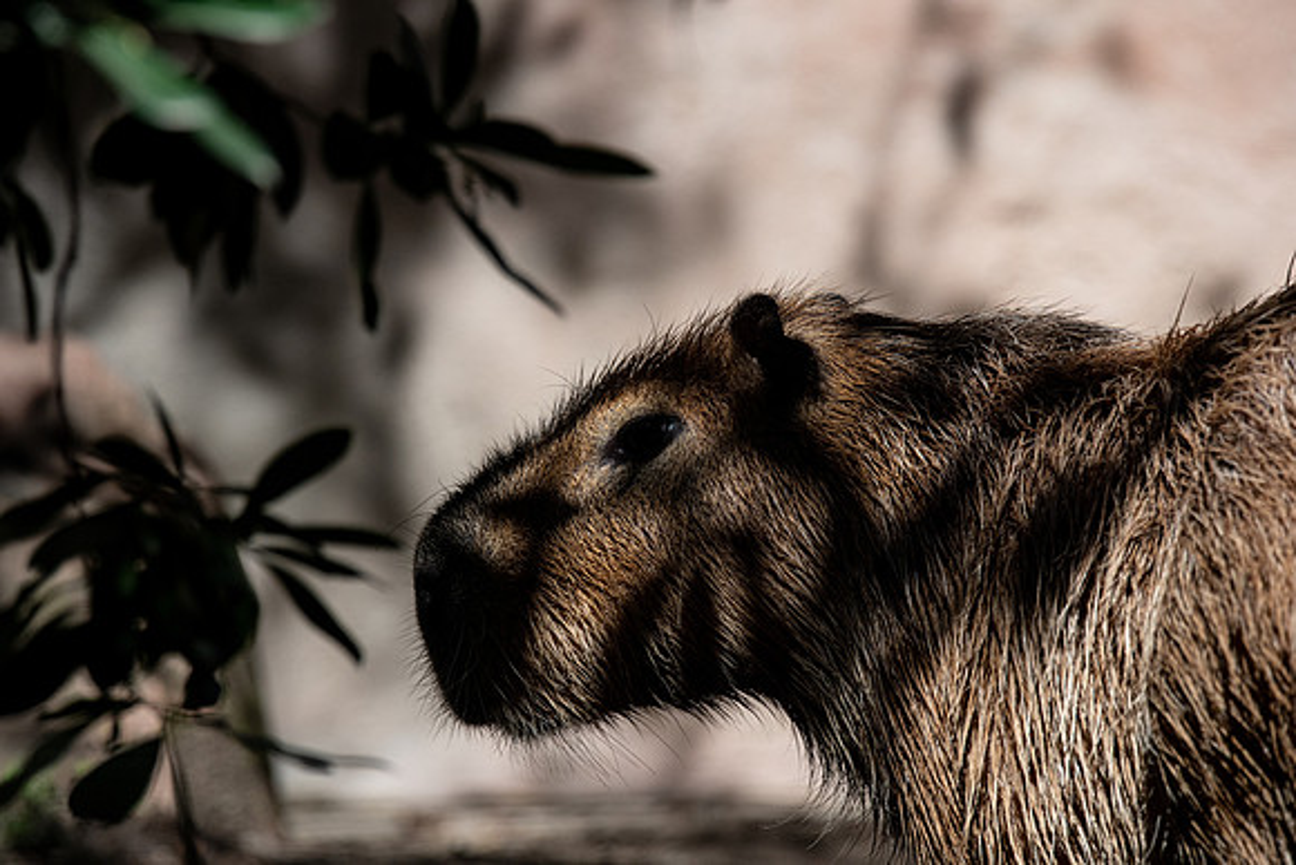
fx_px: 18003
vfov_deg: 2.8
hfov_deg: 4.1
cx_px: 648
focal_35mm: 500
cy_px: 432
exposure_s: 1/1000
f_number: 10
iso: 900
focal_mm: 500
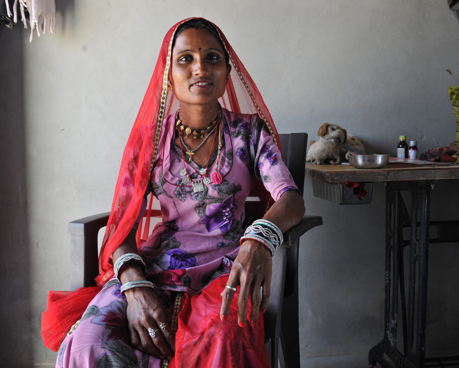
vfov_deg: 44.5
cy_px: 182
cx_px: 234
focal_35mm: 33
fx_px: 448
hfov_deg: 54.2
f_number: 5
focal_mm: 29
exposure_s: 1/60
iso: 400
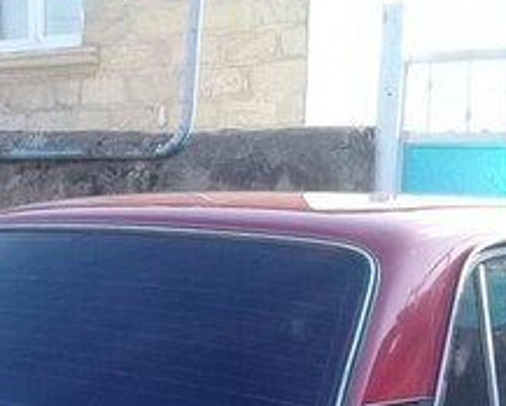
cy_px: 545
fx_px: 1379
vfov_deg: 15.8
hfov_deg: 20.7
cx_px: 147
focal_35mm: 92
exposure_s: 1/216
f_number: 2.2
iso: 64
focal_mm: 3.3
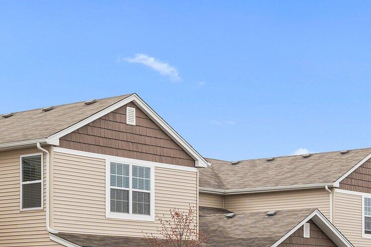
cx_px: 247
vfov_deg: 13.5
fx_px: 1020
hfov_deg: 20.5
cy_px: 286
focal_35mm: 99
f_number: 5
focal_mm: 24
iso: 125
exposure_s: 1/60
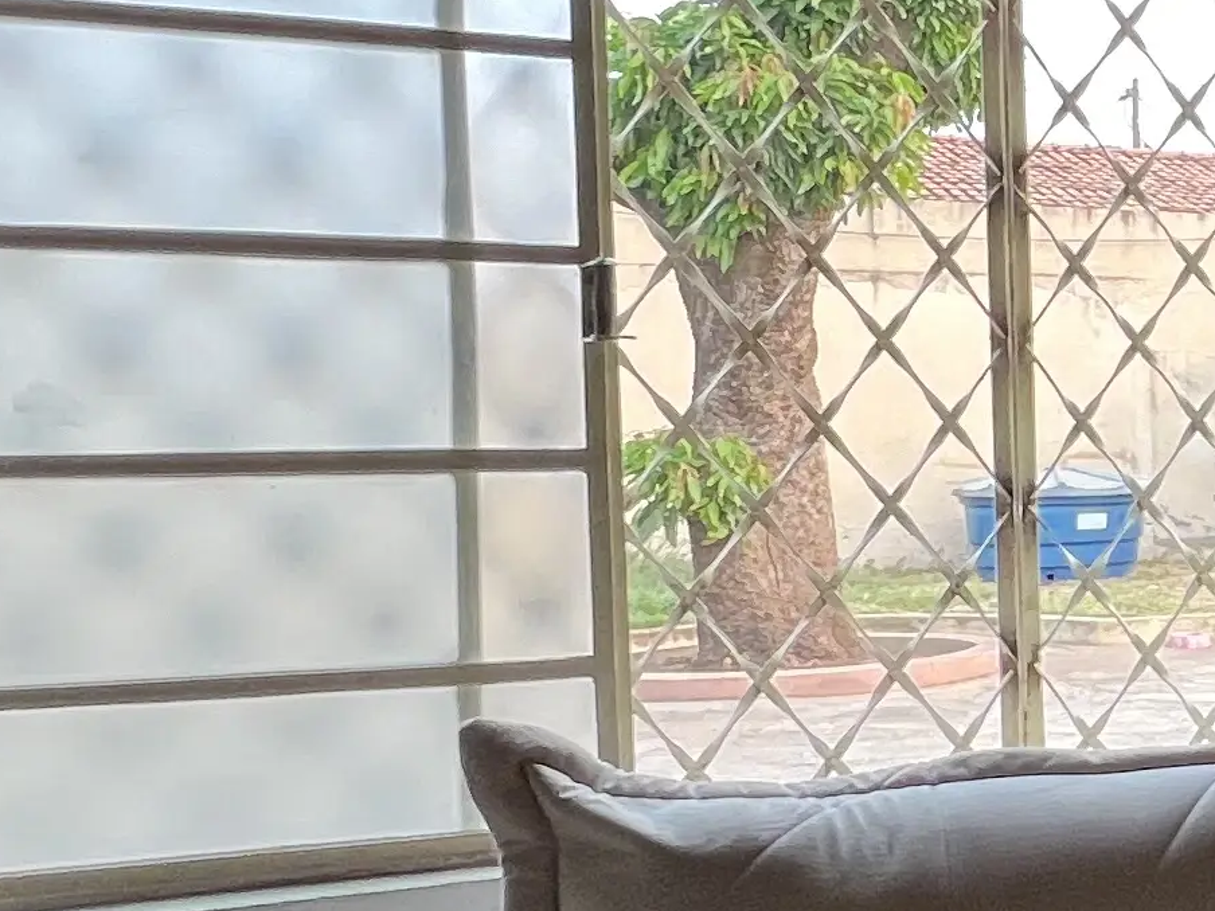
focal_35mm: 58
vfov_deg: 25.2
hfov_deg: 22.3
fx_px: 2036
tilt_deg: -0.8
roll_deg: +0.4
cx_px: 2111
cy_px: 457
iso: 80
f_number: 1.8
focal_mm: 1.57
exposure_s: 1/120
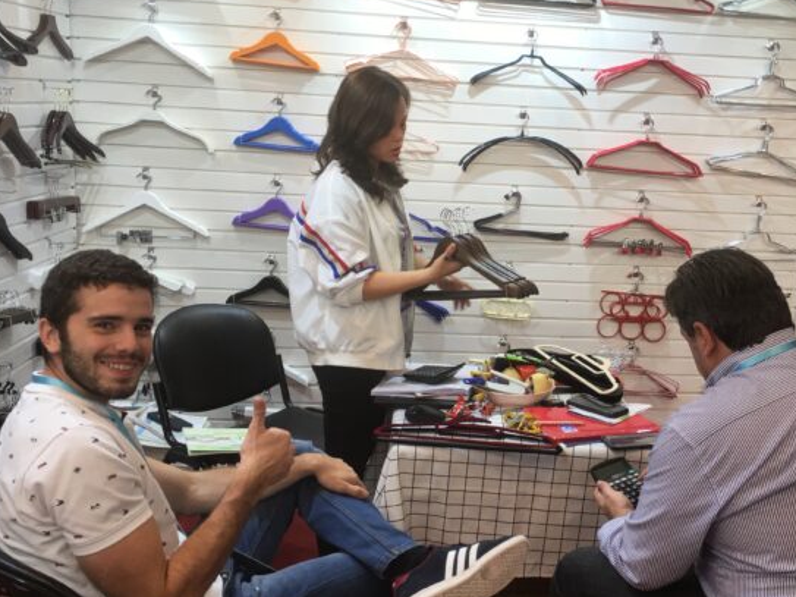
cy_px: 310
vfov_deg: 35.1
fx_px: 943
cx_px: 507
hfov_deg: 45.3
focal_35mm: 41
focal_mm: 4.15
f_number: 2.2
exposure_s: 1/33
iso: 25
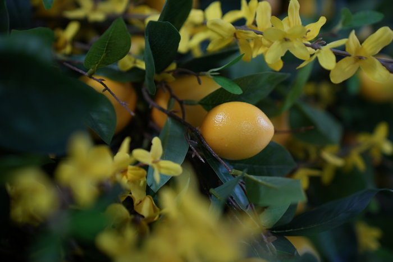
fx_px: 764
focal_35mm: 70
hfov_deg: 28.8
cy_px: 131
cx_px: 196
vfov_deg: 19.5
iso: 800
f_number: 2.8
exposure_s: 1/125
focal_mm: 70
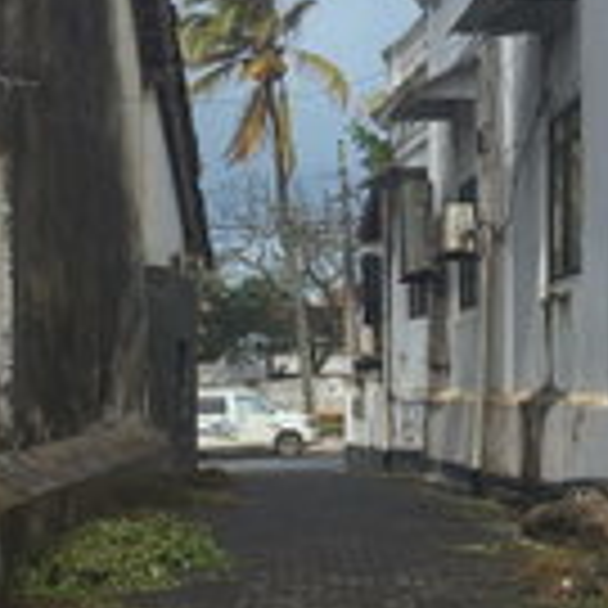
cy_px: 108
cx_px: 302
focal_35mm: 76
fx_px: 1510
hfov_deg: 22.8
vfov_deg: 22.4
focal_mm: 4.15
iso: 25
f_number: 2.2
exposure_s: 1/2564
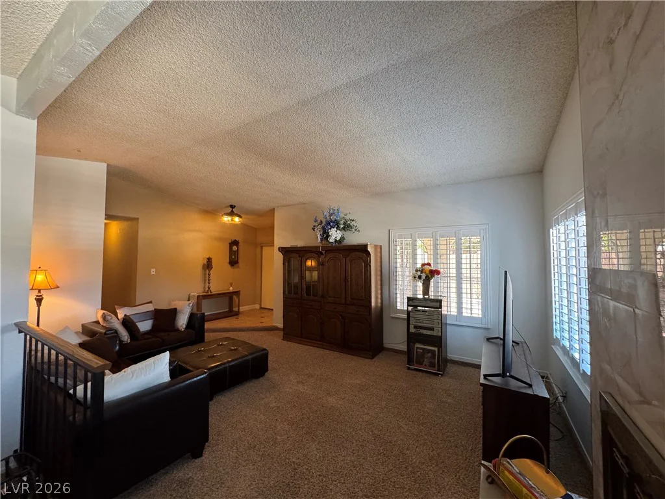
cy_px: 250
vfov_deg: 85.7
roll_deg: -0.8
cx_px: 332
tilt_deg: +2.1
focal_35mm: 14
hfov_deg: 102.1
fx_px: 269
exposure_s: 1/60
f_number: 2.2
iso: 320
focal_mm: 2.22
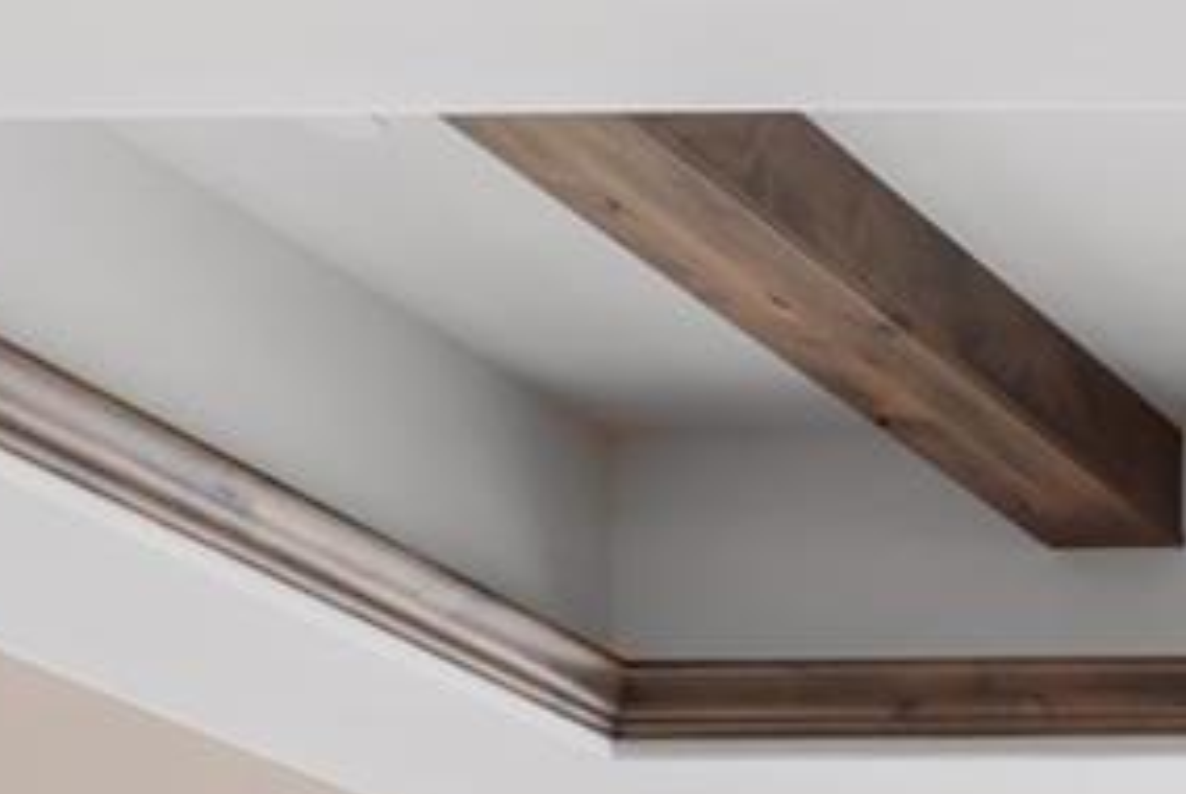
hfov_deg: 14.9
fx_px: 3061
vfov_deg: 12.4
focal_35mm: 93
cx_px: 2744
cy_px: 1751
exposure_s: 1/1.67
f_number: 9
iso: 100
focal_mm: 11
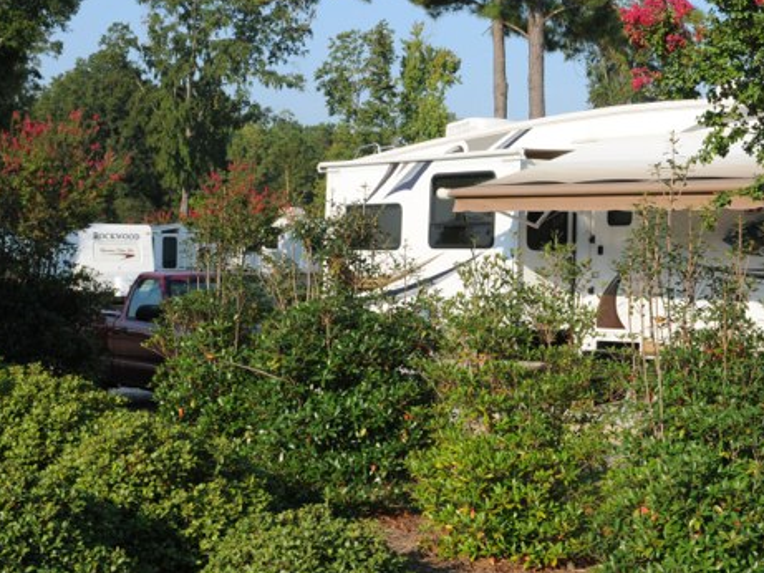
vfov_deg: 21.0
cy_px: 234
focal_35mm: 70
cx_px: 563
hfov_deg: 27.4
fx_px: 1545
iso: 400
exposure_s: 1/500
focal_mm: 28
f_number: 11
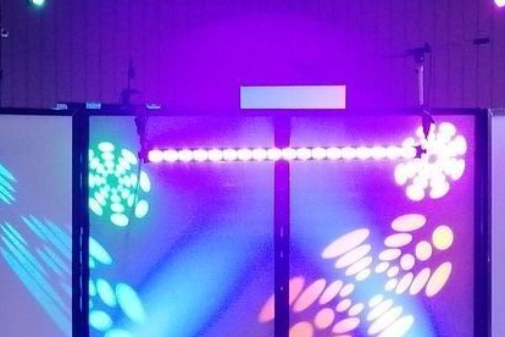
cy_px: 87
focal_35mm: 118
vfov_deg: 11.6
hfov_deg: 17.3
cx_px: 272
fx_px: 1655
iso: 320
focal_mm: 3.95
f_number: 1.8
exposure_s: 1/24
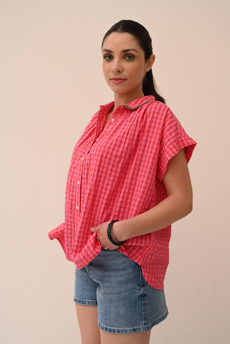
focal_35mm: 40
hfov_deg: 33.4
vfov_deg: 48.5
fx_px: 383
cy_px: 172
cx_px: 115
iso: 2000
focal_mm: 40
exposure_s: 1/320
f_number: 4
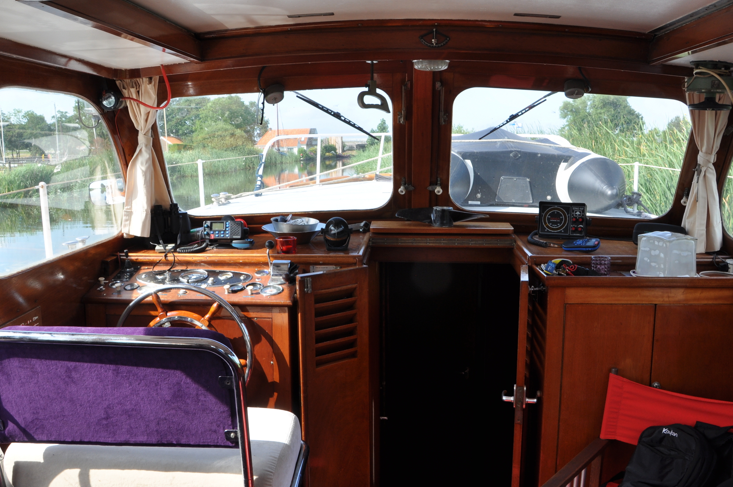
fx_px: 651
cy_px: 240
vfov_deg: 41.0
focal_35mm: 32
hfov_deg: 58.7
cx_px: 384
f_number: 9
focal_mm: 18
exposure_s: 1/80
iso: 200
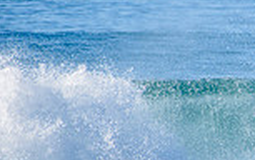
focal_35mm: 1933
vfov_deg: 0.7
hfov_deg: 1.1
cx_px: 482
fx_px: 13448
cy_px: 99
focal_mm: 500
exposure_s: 1/1600
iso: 200
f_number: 5.6
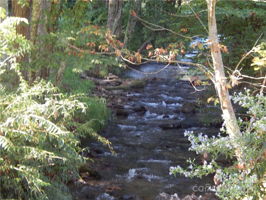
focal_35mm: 94
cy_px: 100
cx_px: 133
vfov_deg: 15.7
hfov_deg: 20.9
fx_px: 722
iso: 160
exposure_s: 1/30
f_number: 4.4
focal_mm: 16.6
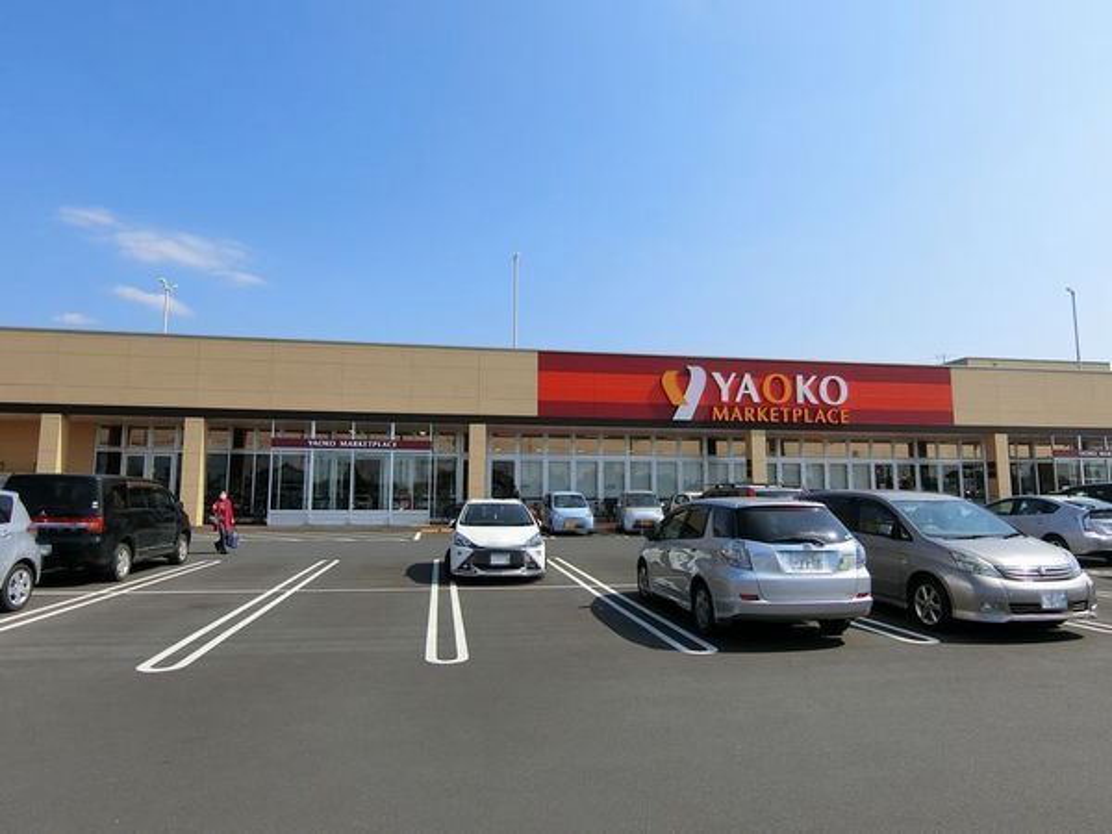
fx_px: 675
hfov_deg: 79.0
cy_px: 417
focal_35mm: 21
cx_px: 556
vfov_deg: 63.4
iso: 80
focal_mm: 4.6
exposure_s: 1/320
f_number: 7.2
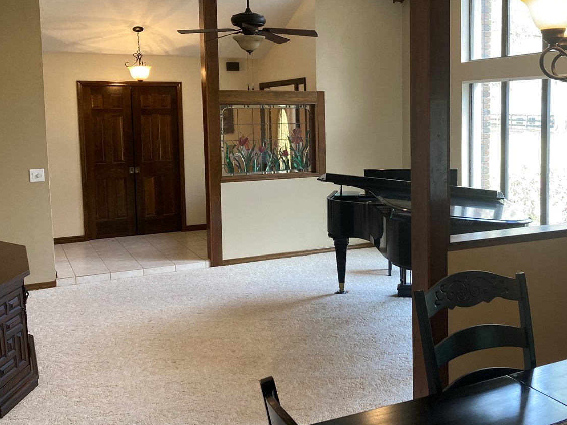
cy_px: 168
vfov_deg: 35.8
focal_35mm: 40
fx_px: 655
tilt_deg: -4.3
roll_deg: -0.2
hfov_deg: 46.1
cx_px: 376
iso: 80
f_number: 1.8
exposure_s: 1/60
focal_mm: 3.99
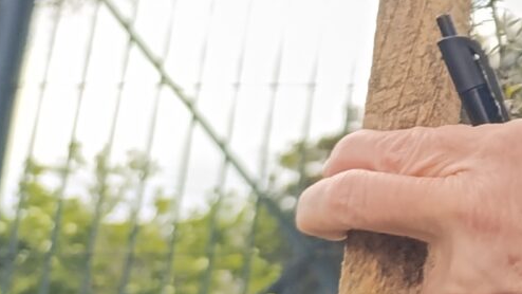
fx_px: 1800
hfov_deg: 13.2
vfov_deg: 8.9
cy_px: -268
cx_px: 1168
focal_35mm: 130
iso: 64
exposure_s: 1/120
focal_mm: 6.14
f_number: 1.6
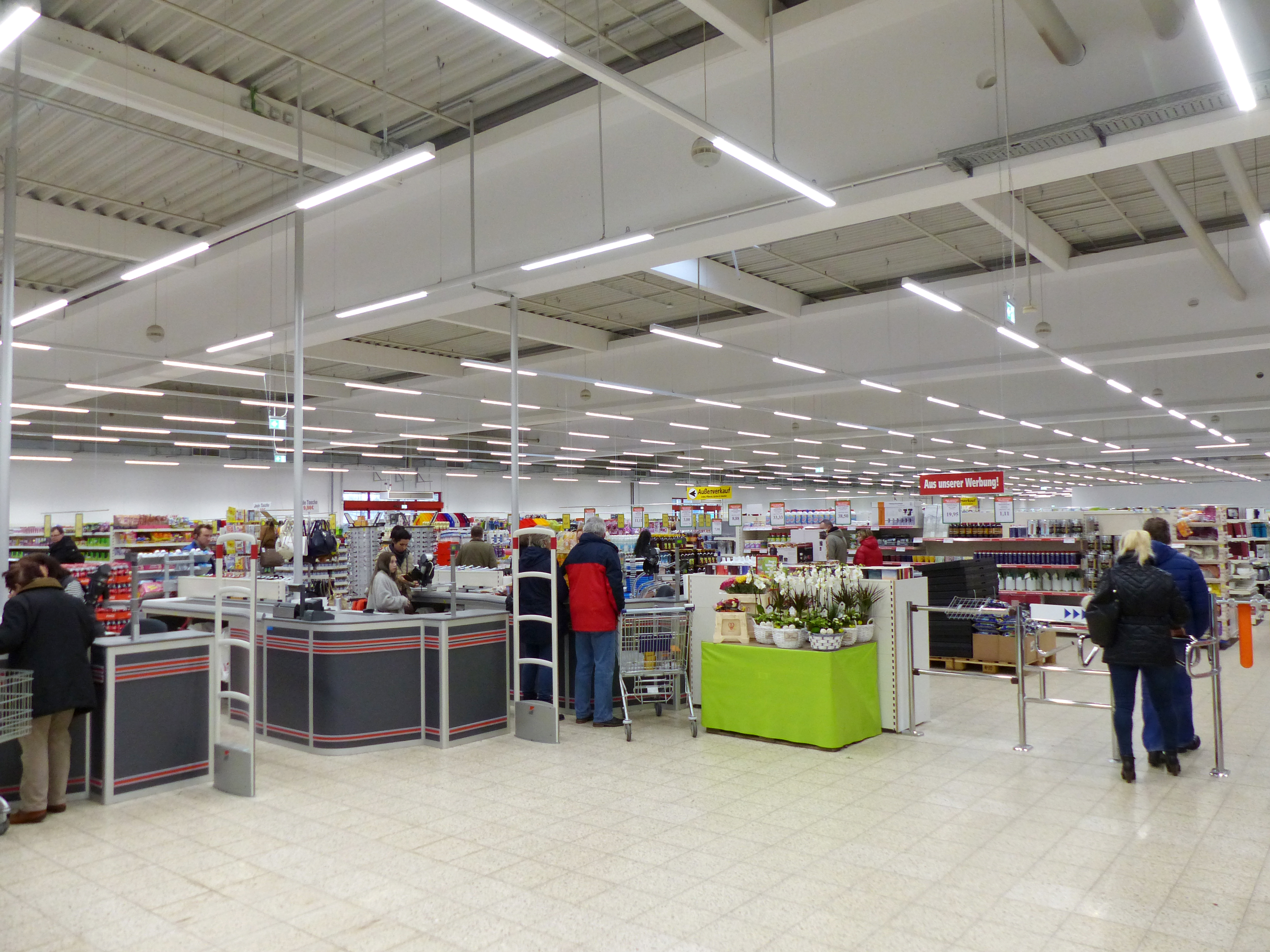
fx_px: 917
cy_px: 476
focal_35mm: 25
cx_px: 635
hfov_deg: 69.4
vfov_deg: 54.9
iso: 250
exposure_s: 1/60
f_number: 2.8
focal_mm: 4.5
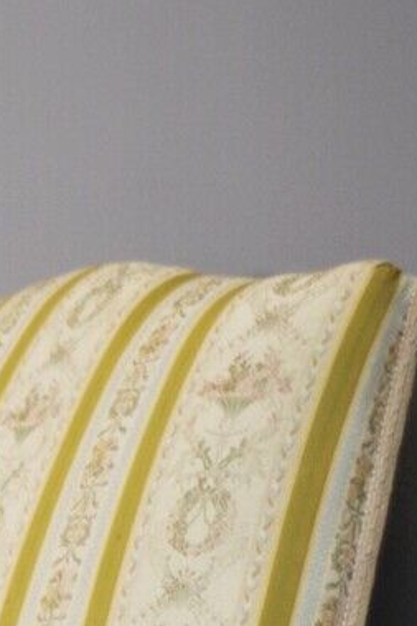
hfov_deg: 7.2
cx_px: -571
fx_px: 3113
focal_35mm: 179
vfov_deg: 10.9
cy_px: 1011
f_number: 4
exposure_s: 1/60
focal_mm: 23.13
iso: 400
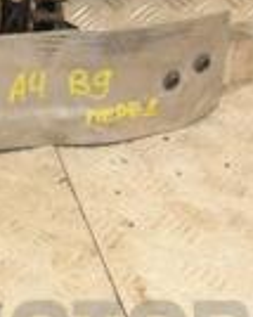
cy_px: 21
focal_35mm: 139
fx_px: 1302
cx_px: -355
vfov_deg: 13.7
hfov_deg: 9.8
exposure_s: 1/200
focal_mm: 22
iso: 800
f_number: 6.3
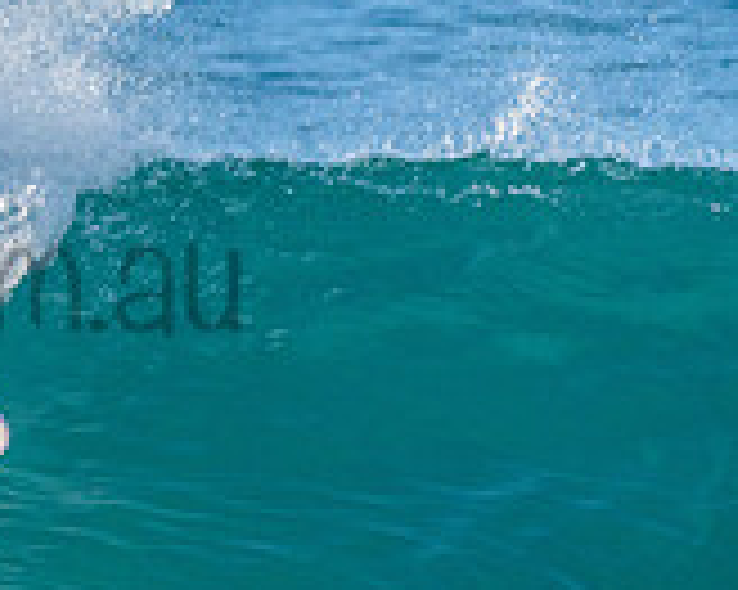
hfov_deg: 1.0
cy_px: 205
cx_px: -290
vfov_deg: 0.8
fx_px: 44378
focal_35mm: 2033
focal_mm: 500
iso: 360
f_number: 5.6
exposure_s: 1/2000
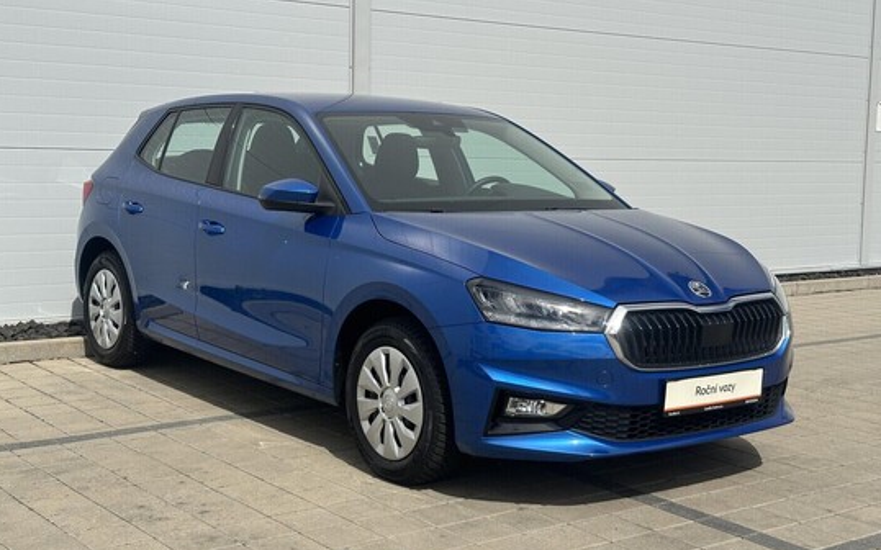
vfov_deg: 24.9
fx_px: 1248
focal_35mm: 52
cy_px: 282
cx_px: 440
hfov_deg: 38.9
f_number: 1.78
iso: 64
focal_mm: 6.86
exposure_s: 1/8197
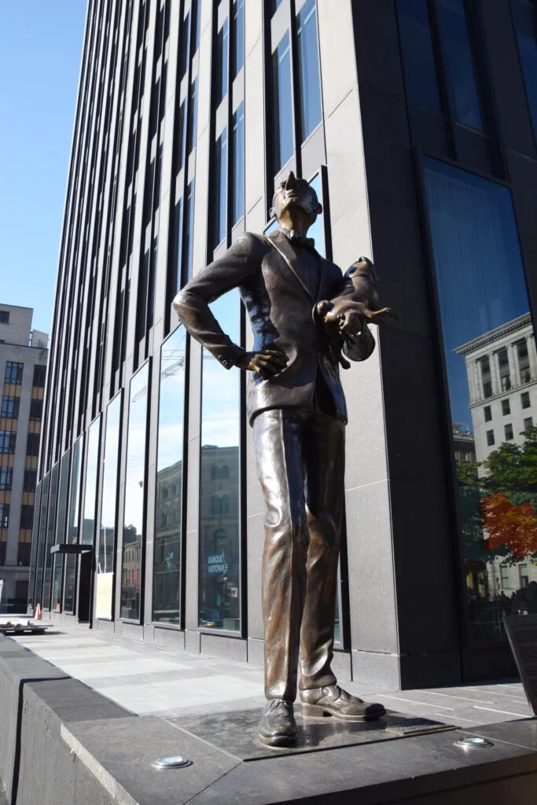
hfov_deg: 47.9
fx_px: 604
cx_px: 268
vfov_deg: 67.4
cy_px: 402
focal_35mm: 27
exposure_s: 1/250
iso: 250
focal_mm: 18
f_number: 8
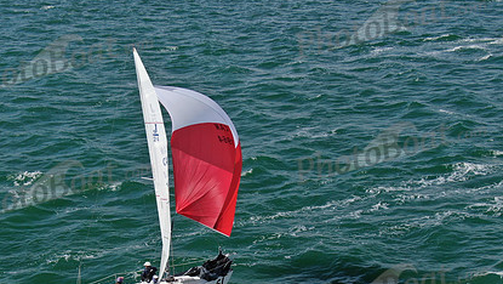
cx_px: 225
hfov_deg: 28.9
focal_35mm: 73
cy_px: 240
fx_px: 974
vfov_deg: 16.4
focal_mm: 8.6
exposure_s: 1/1000
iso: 100
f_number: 3.8
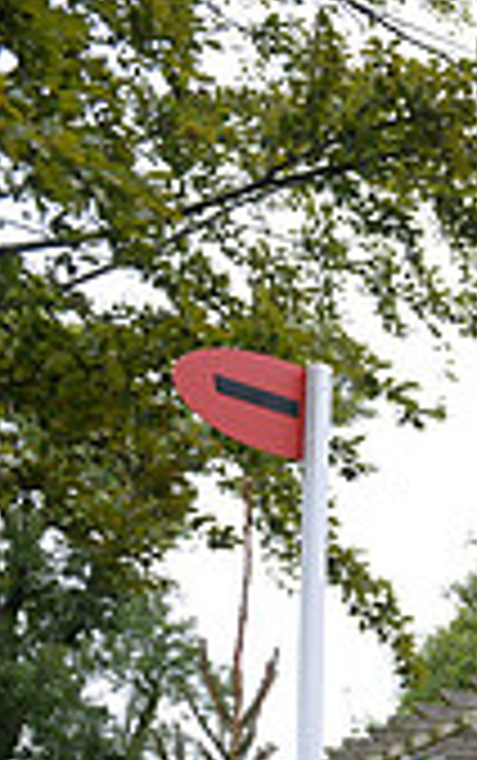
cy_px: 832
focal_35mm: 84
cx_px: 1138
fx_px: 1743
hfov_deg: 12.4
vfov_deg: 23.2
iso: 1600
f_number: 4
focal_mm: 24
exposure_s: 1/3200
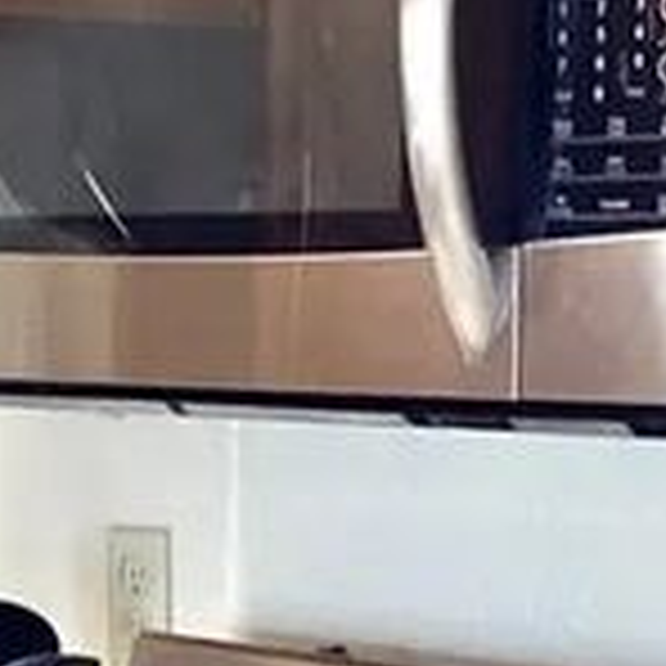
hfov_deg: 10.8
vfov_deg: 11.0
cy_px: 542
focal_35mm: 158
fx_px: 3439
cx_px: -158
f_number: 2.4
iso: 250
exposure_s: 1/60
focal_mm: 3.3
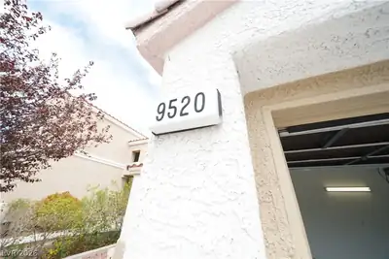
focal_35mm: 12
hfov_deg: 112.6
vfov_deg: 90.1
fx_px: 130
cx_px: 194
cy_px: 130
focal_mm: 12
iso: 320
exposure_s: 1/125
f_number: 10
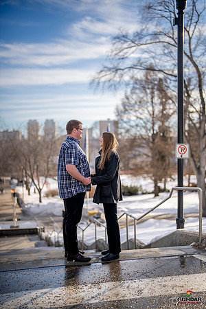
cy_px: 154
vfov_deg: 39.6
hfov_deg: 27.0
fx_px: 429
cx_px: 103
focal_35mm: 50
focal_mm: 50
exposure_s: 1/6400
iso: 100
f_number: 1.2
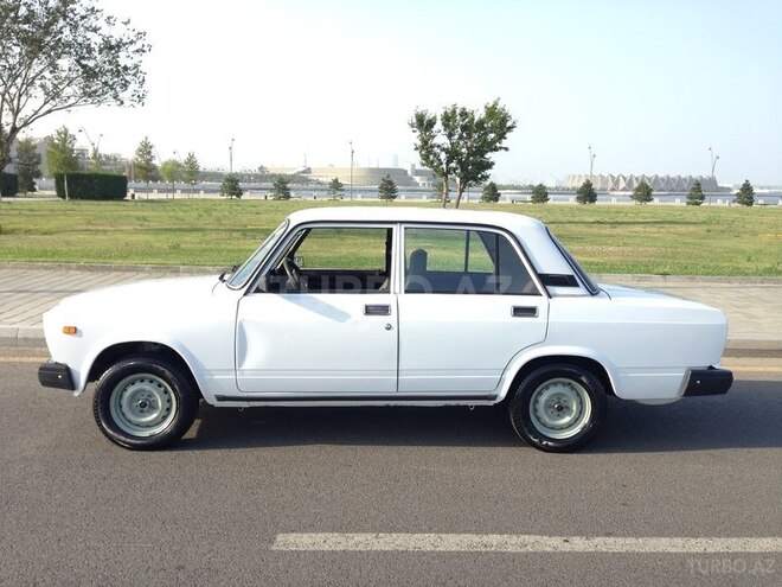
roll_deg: -2.6
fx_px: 745
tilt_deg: -7.4
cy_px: 294
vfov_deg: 42.9
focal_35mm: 33
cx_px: 391
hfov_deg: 55.4
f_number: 2.4
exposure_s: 1/616
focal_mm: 4.12
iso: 50
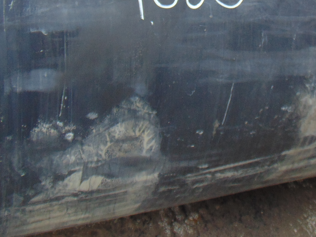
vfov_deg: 22.9
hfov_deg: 31.5
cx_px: 197
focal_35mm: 61
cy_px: -7
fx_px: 557
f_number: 3
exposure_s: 1/200
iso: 80
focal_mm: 4.5
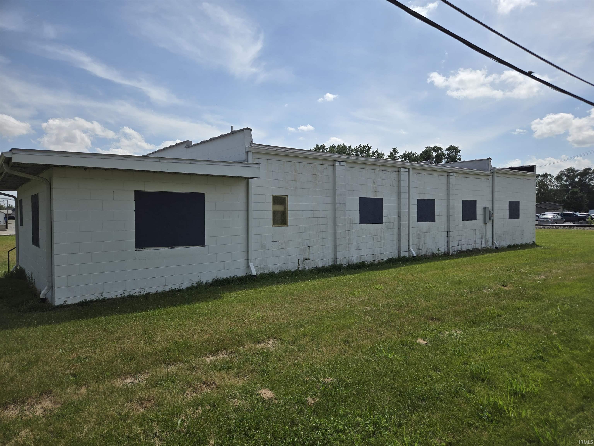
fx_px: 395
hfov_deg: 73.9
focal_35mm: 23
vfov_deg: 58.9
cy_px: 223
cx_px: 297
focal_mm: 5.4
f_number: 1.8
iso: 25
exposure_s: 1/3363
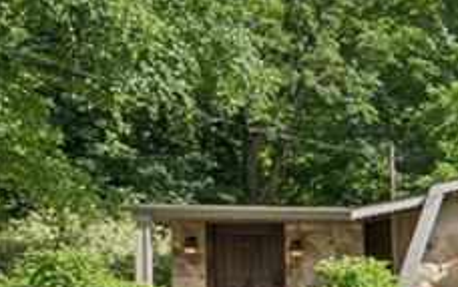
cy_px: 326
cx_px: 1020
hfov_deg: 16.8
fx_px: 800
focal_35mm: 64
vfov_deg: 19.4
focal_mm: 14
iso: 800
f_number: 7.1
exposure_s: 1/1600
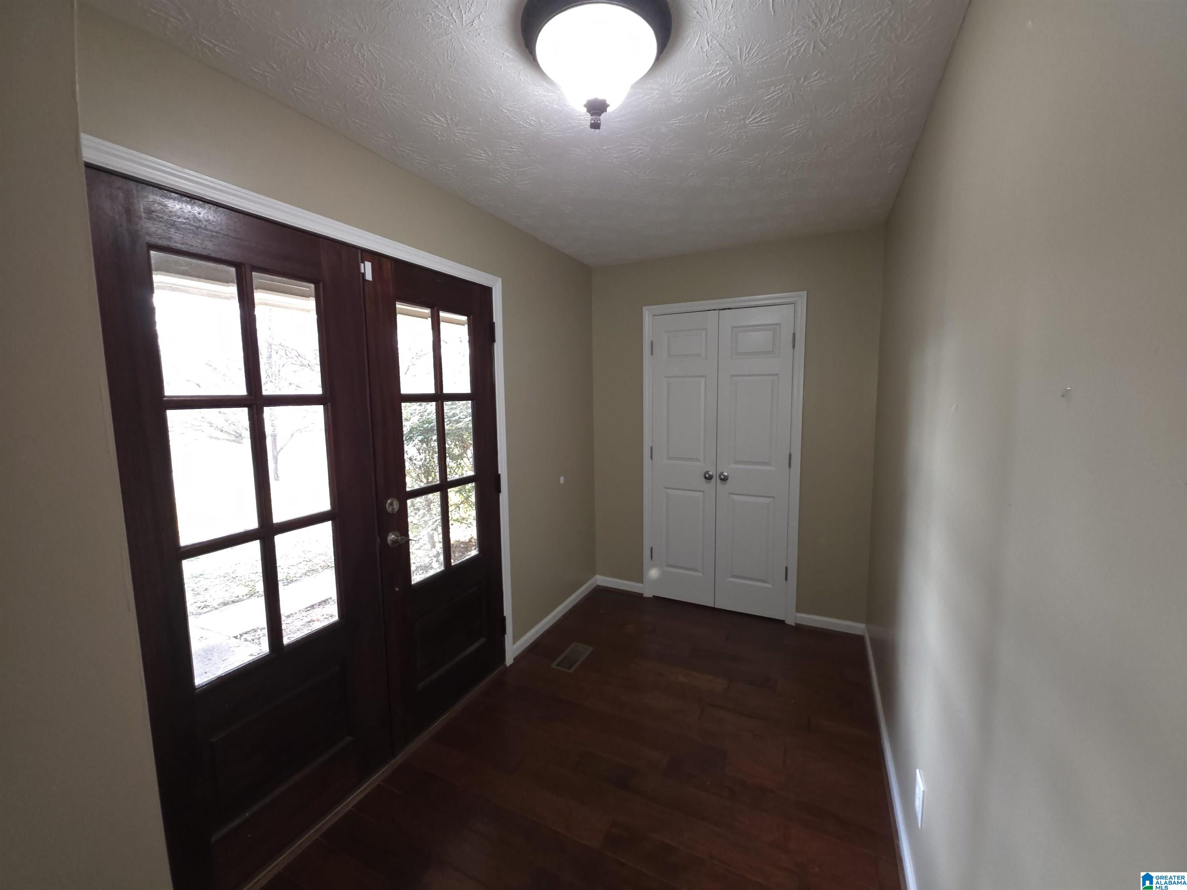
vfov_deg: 89.9
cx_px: 594
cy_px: 445
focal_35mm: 13
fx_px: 446
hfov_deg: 106.2
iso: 125
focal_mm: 2.2
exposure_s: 1/30
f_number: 1.9
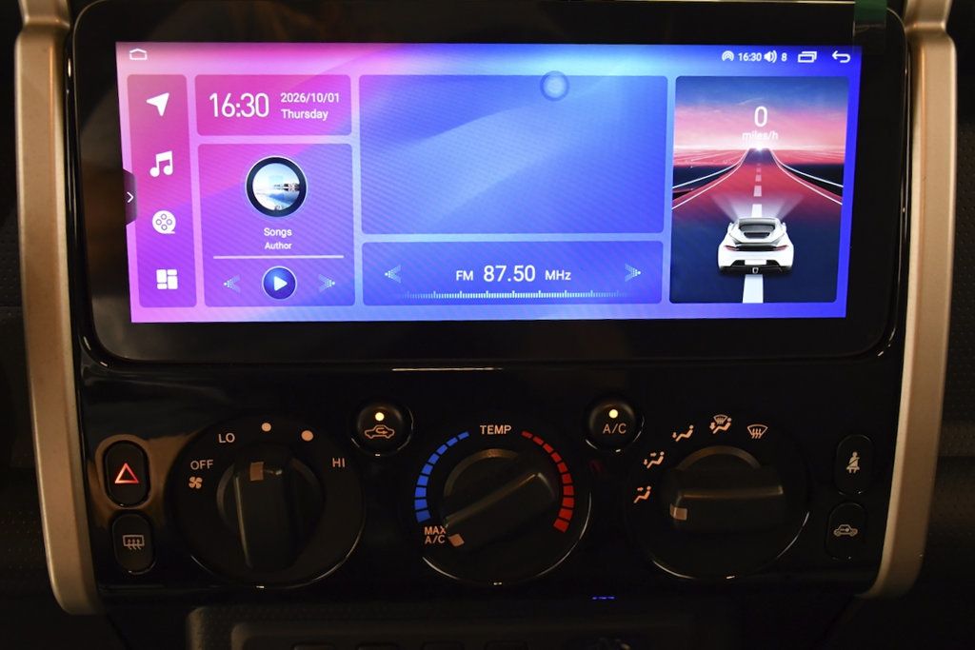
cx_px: 488
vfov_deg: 34.2
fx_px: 1056
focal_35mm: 39
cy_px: 325
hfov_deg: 49.5
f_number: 4.5
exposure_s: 1/100
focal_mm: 26
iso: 2500
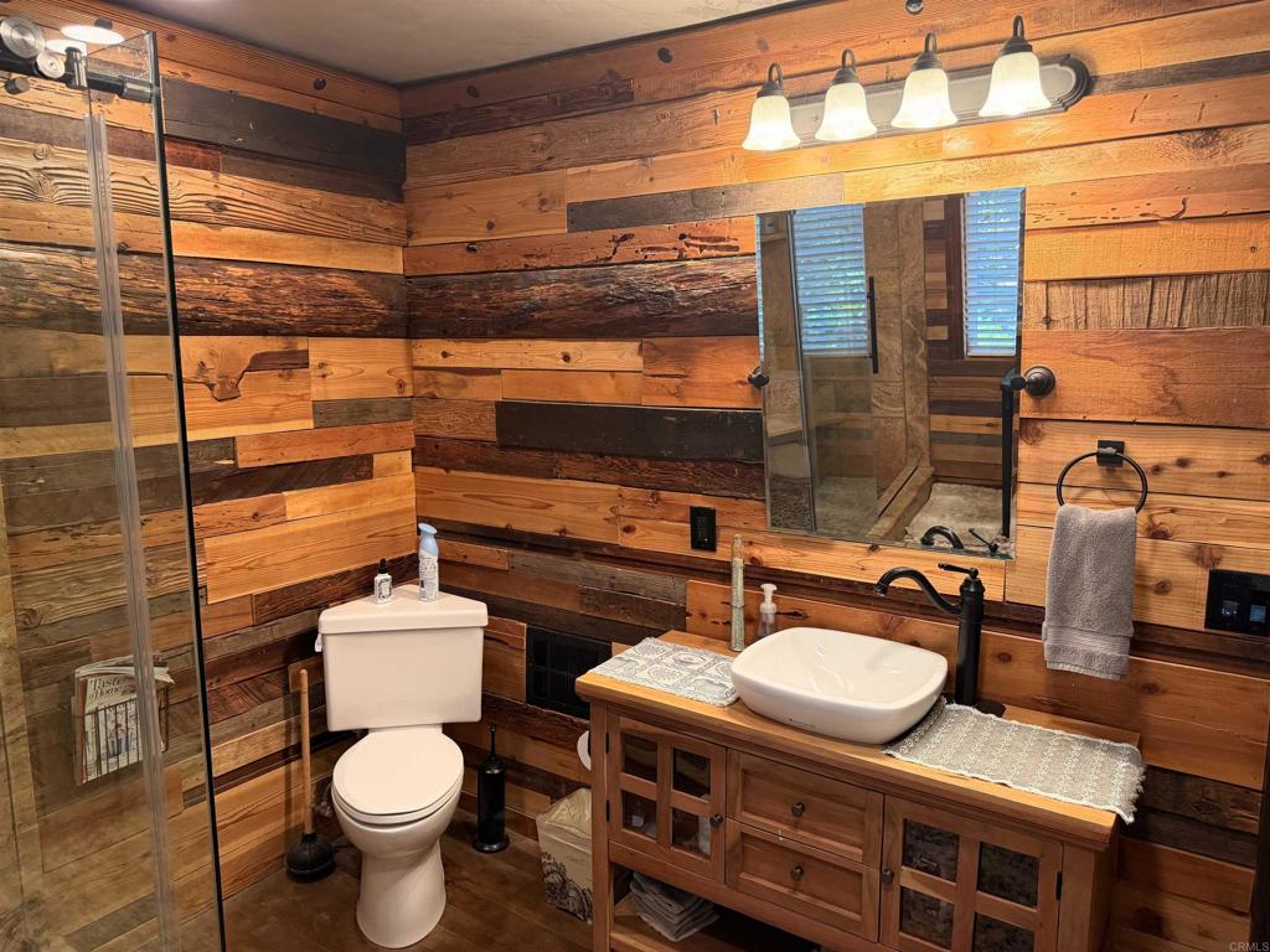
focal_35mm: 24
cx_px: 635
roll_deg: +0.4
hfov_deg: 71.6
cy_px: 476
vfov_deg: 56.8
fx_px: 881
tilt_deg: -8.1
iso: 400
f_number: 1.78
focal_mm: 6.76
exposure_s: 1/120
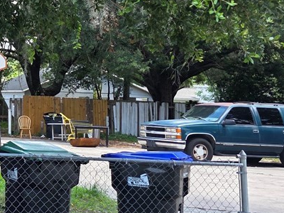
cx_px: -207
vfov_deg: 15.9
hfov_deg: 17.7
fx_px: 755
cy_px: 35
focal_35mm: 92
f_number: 1.7
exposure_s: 1/180
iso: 32
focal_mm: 6.3
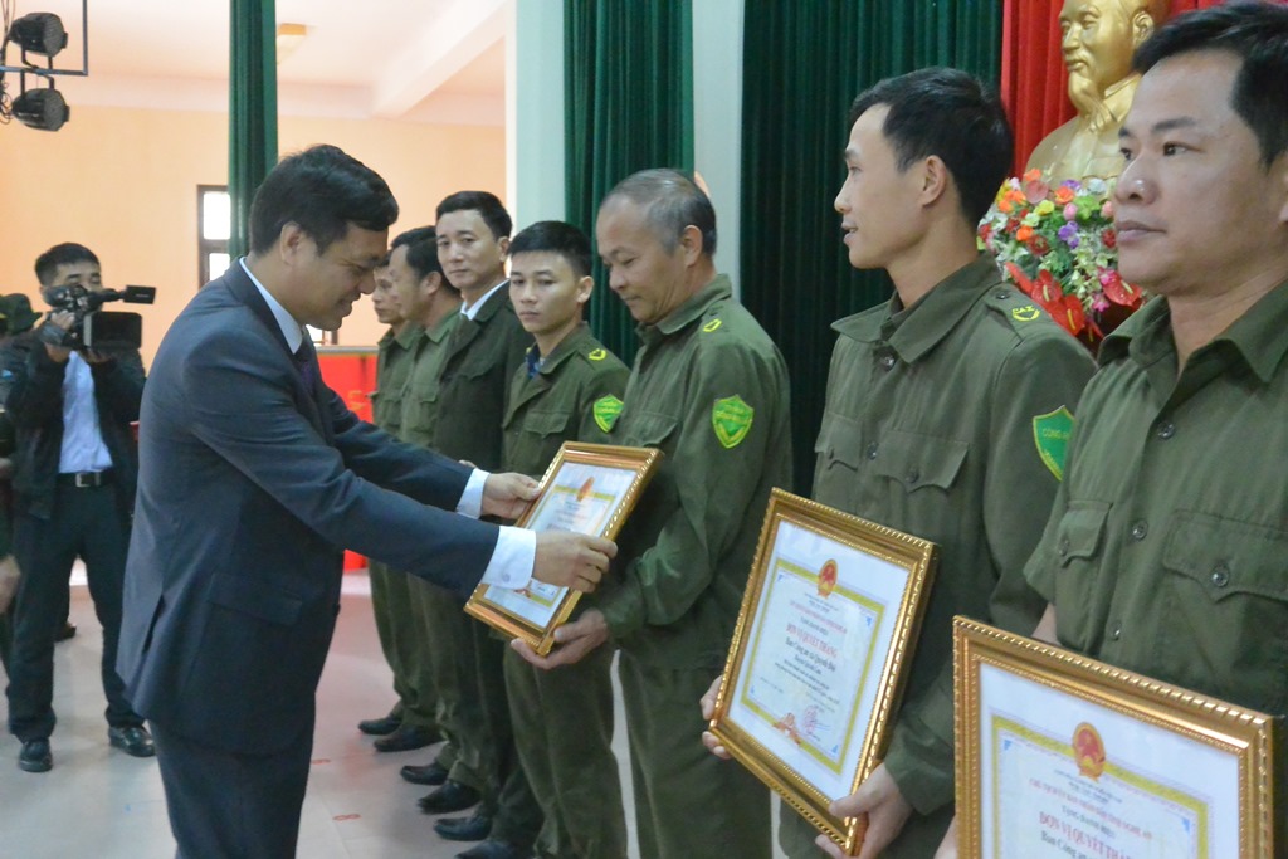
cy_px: 430
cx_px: 644
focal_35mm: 40
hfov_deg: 48.5
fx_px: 1431
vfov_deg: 33.4
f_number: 4.2
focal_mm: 15.1
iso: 2800
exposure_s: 1/30
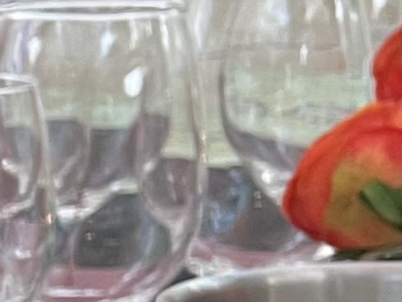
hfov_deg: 8.2
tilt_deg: -16.1
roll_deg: +2.4
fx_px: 2405
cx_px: -793
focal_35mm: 207
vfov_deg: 7.1
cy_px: 478
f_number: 1.6
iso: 100
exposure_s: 1/50
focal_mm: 5.1
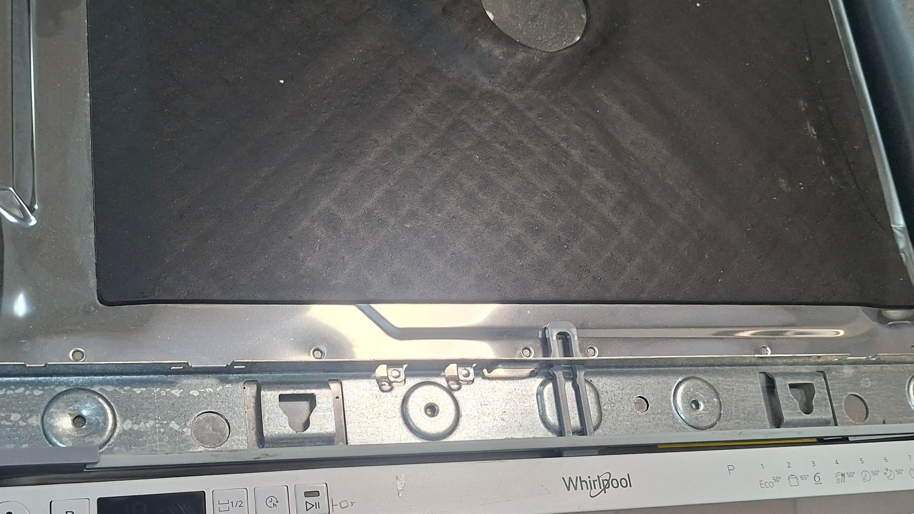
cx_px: 426
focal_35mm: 38
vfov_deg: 30.7
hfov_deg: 52.7
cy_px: 385
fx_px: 921
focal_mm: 5.54
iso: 250
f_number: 1.8
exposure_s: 1/100
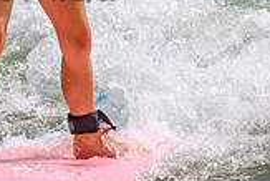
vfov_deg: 0.7
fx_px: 13895
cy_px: -72
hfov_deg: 1.1
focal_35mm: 1851
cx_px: -20
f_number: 5.6
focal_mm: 400
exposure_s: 1/2000
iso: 200
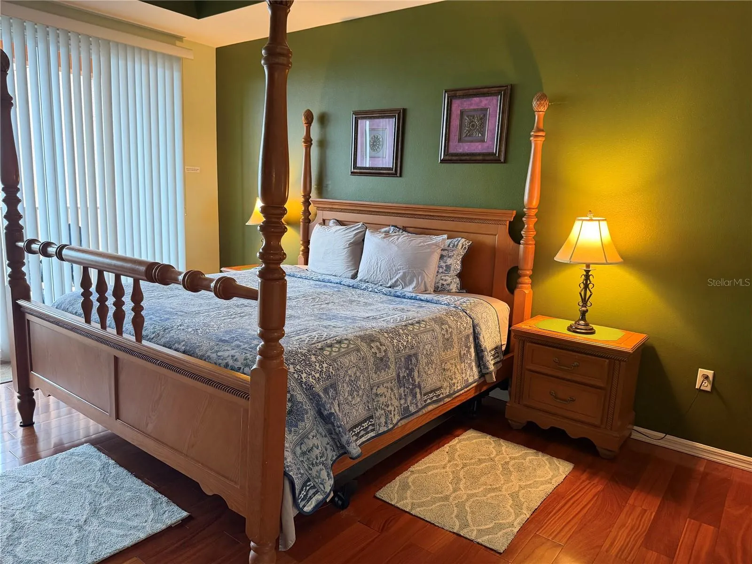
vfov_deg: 56.8
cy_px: 282
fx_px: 521
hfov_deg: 71.6
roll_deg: -2.3
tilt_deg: -10.3
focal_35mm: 24
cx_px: 376
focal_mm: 6.76
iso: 400
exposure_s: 1/60
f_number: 1.78
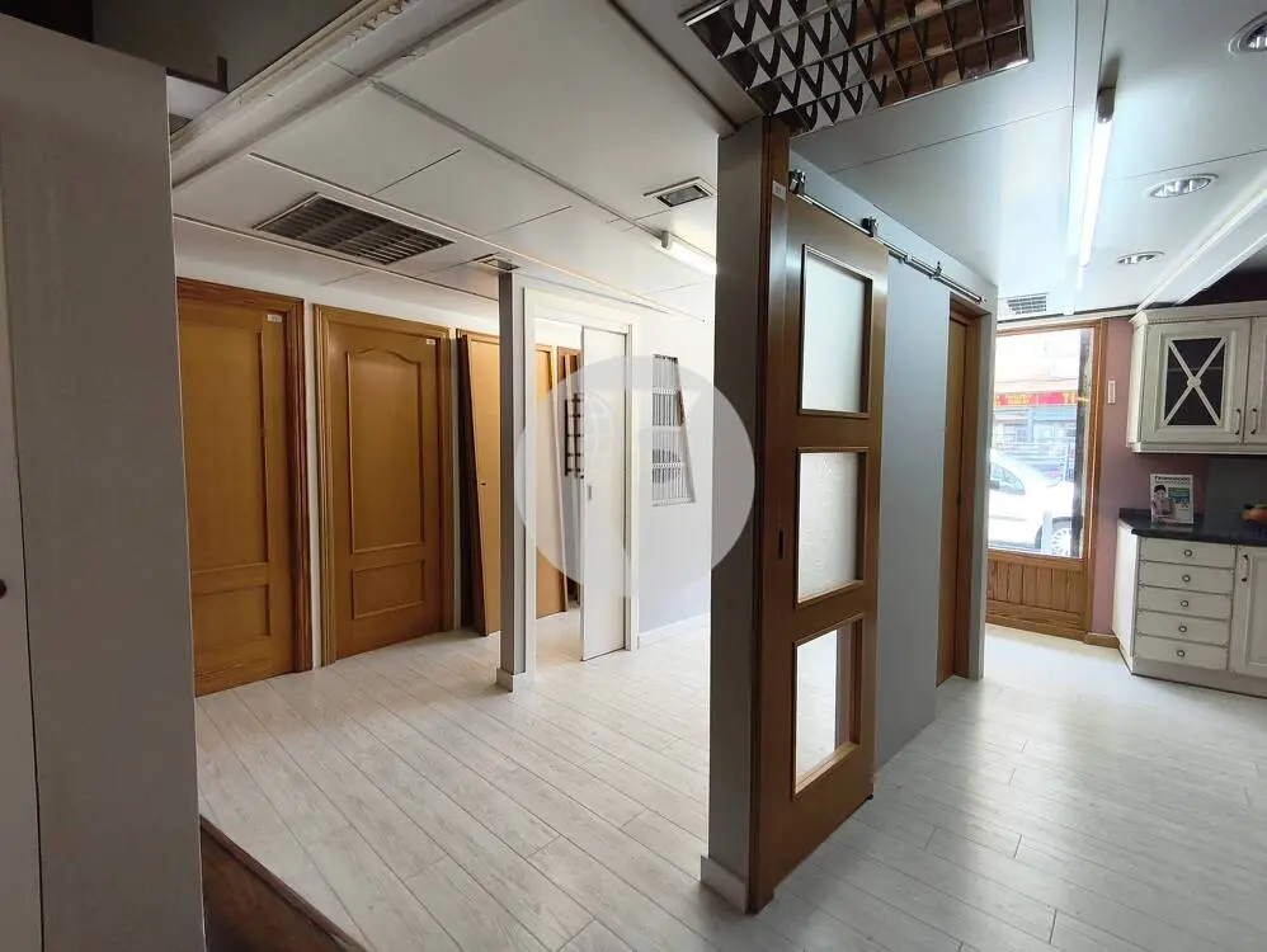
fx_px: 549
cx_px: 634
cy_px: 476
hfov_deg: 98.1
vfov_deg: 81.8
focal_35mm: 15
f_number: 2.2
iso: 50
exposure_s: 1/106
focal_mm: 1.65
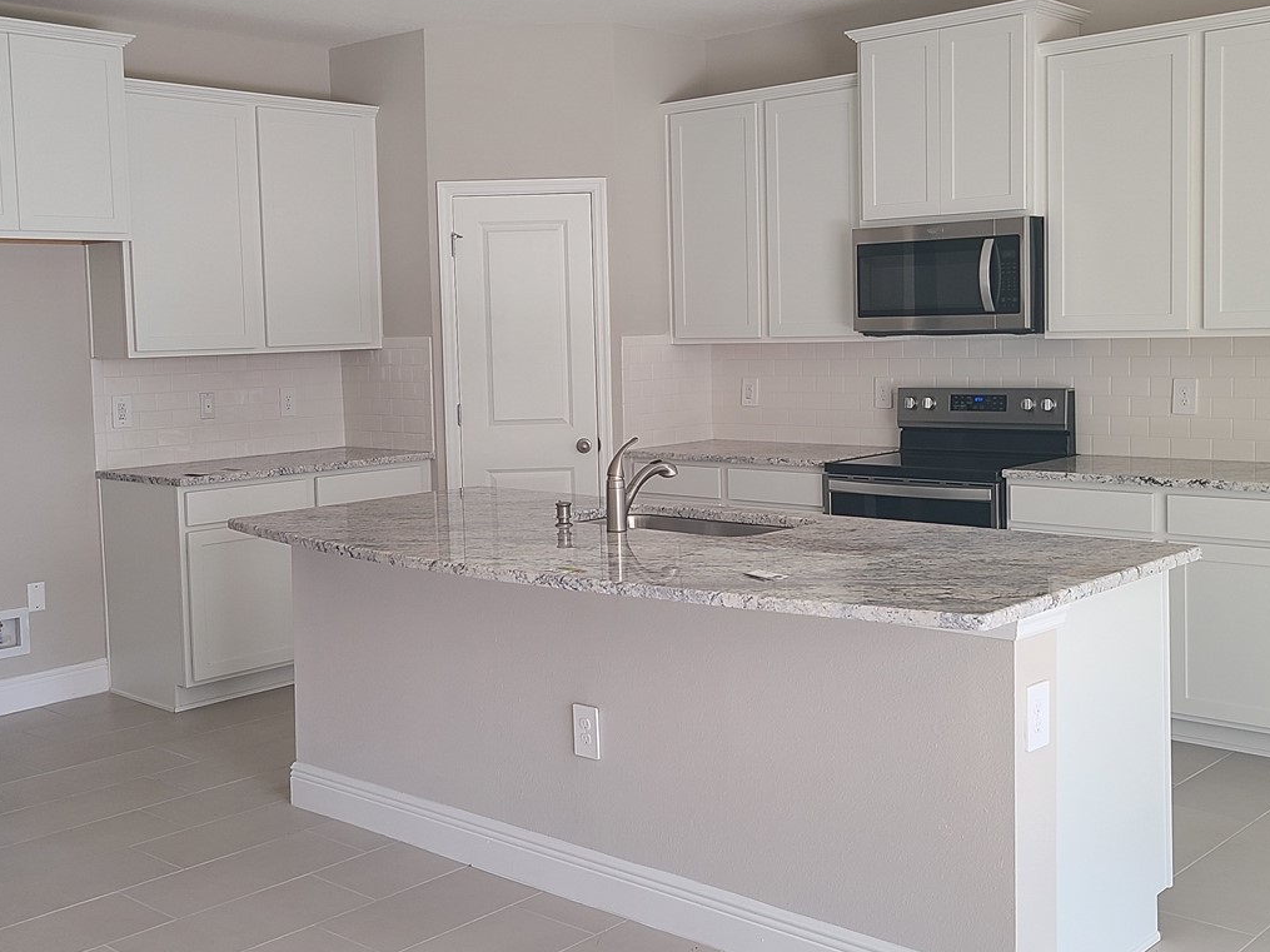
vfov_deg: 35.1
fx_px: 1504
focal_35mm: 41
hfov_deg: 45.8
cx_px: 614
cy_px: 432
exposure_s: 1/100
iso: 80
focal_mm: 5.4
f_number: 1.8
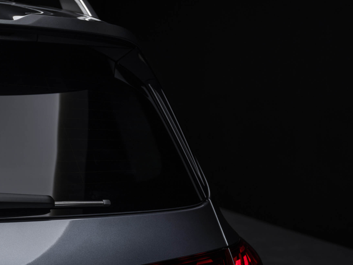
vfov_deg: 14.6
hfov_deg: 19.3
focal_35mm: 101
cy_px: 165
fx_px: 1030
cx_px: 71
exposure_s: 1/80
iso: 125
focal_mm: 76.5
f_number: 8
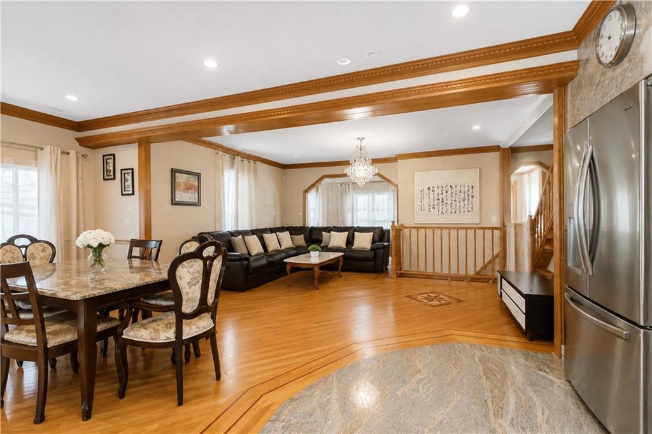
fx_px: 272
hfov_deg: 100.4
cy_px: 217
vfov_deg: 77.3
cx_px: 326
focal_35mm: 15
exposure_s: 1/60
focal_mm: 10
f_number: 7.1
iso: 2000
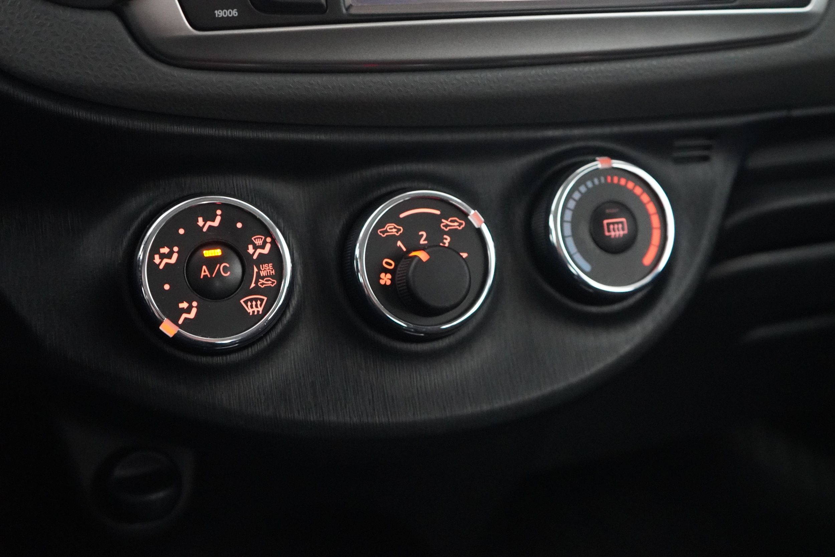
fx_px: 974
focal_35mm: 42
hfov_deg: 46.4
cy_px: 278
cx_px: 418
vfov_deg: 31.9
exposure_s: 1/13
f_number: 3.5
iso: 6400
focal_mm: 28
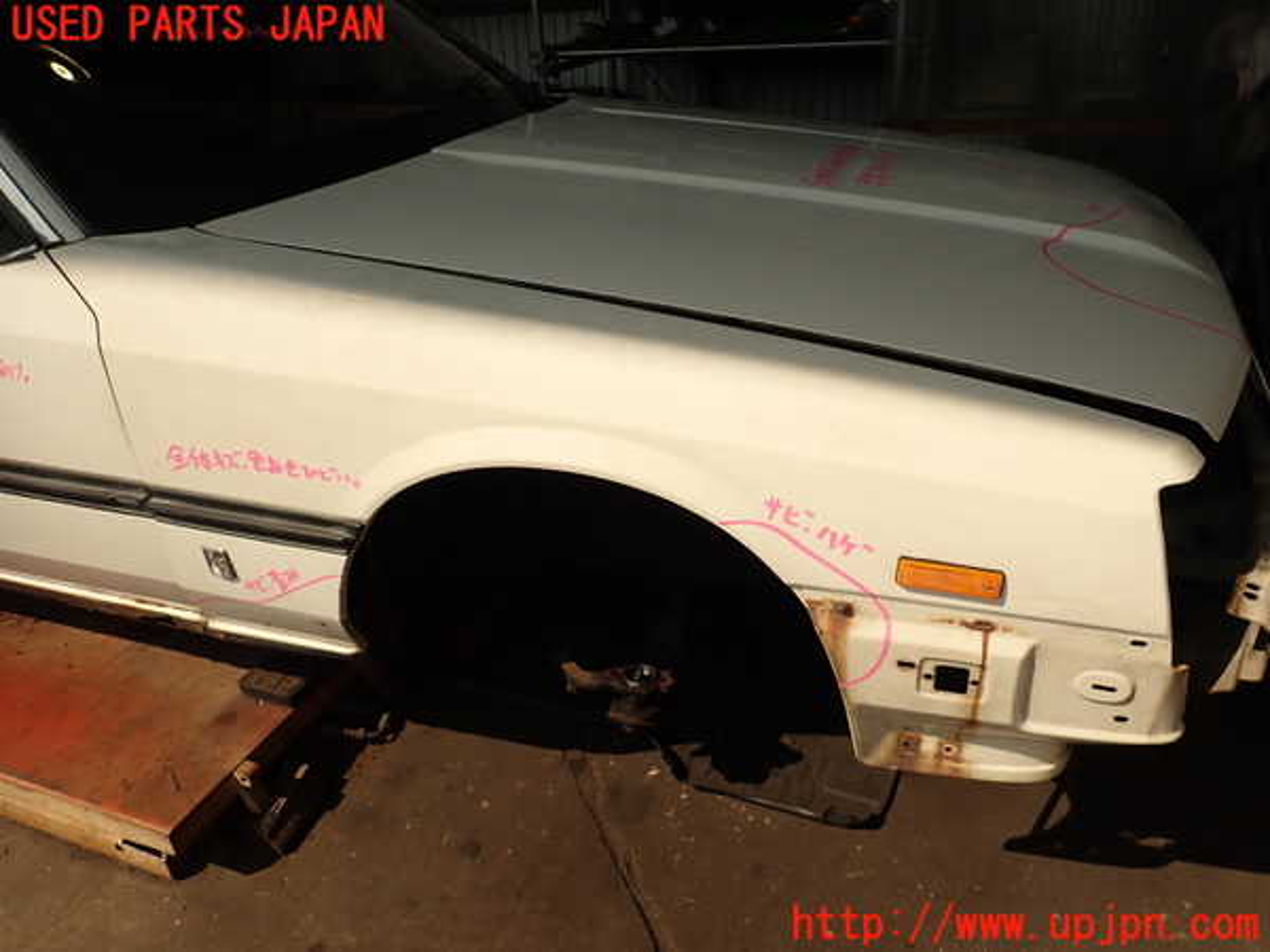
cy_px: 476
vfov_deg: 54.9
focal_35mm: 25
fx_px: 917
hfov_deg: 69.4
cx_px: 635
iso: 100
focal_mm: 4.5
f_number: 8
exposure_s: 1/400
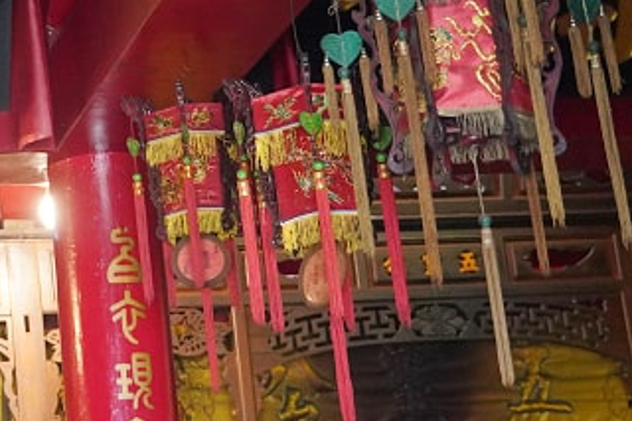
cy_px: 47
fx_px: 1842
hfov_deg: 17.6
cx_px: -304
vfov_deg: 12.9
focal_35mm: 105
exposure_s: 1/160
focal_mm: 28
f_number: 2.8
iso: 3200
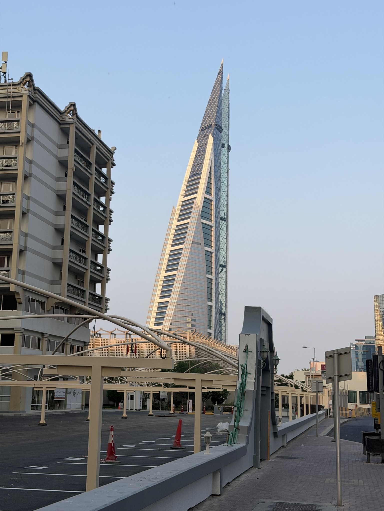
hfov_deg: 30.3
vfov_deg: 39.7
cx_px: 192
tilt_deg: +9.1
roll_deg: -2.2
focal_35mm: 48
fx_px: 710
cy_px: 256
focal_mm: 6.76
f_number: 1.78
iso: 64
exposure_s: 1/1883
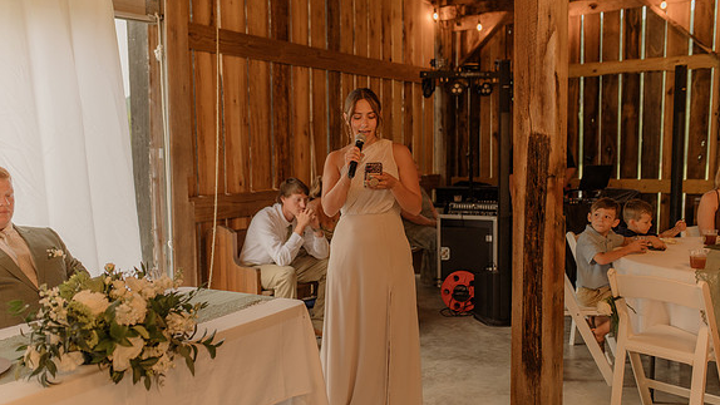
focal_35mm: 37
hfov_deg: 54.0
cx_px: 359
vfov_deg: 32.0
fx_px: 706
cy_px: 227
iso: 640
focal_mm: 35
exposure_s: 1/200
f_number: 2
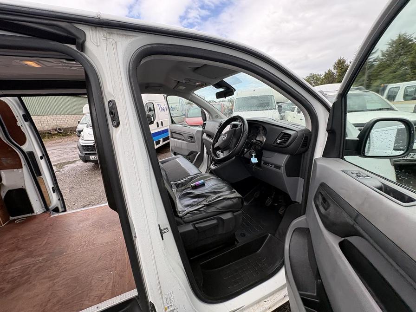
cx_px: 208
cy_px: 156
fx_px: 168
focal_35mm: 14
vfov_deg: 85.7
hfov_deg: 102.1
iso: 50
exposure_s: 1/217
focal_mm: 2.22
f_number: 2.2
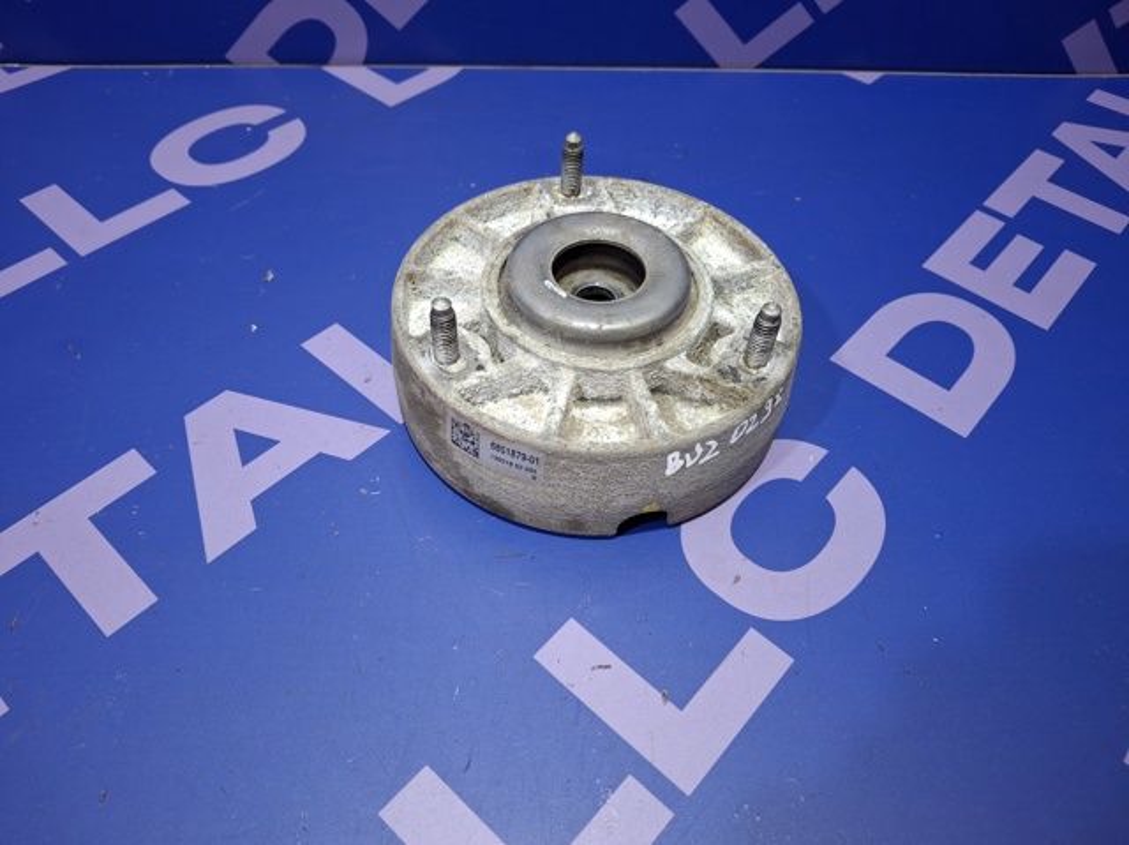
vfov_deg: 54.8
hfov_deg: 69.4
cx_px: 564
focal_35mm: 25
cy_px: 422
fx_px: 815
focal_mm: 4.69
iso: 250
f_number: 1.8
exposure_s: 1/50
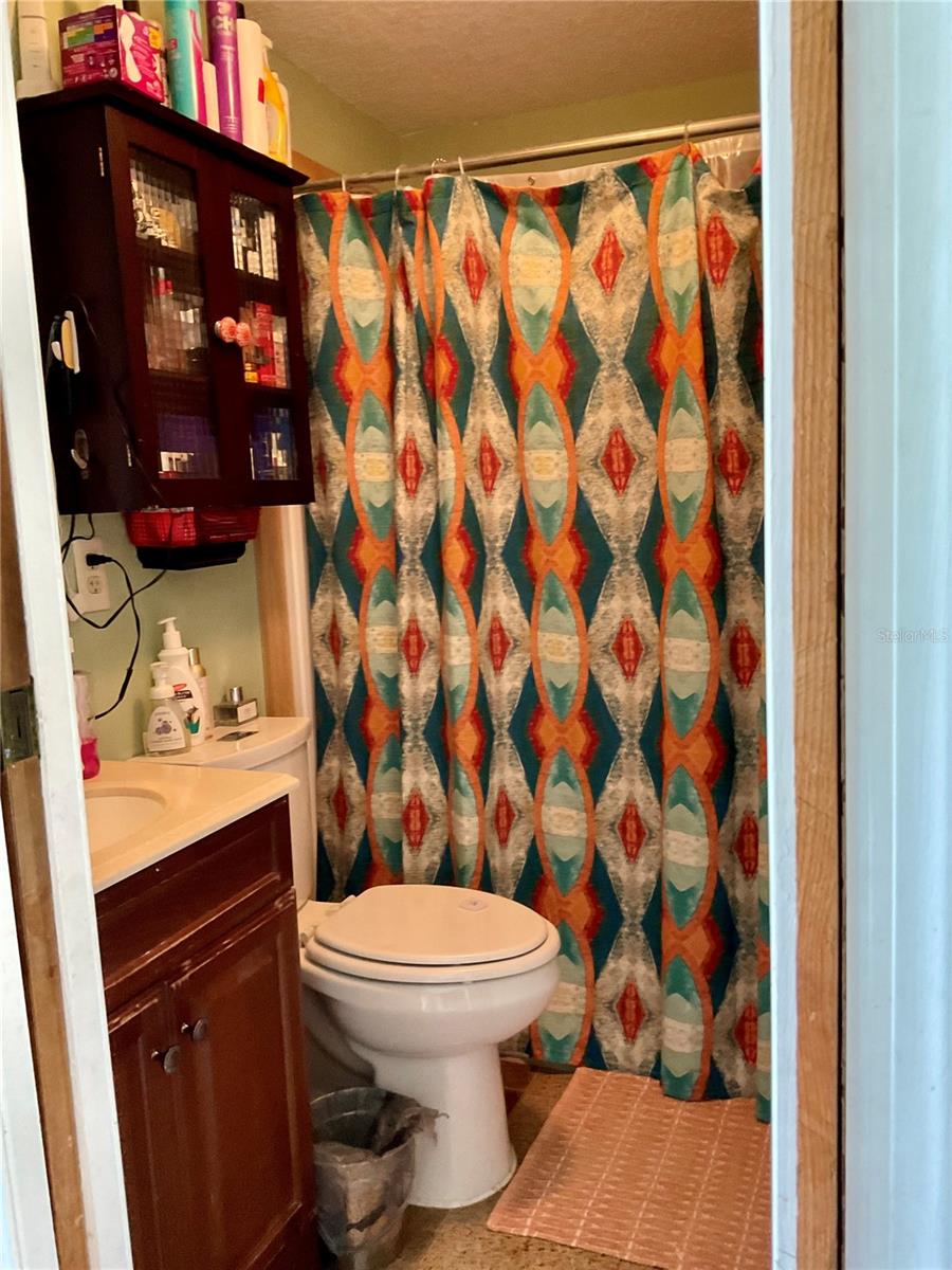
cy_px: 635
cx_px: 476
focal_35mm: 29
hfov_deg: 48.2
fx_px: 1063
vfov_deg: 61.7
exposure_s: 1/60
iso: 250
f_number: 1.8
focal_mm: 3
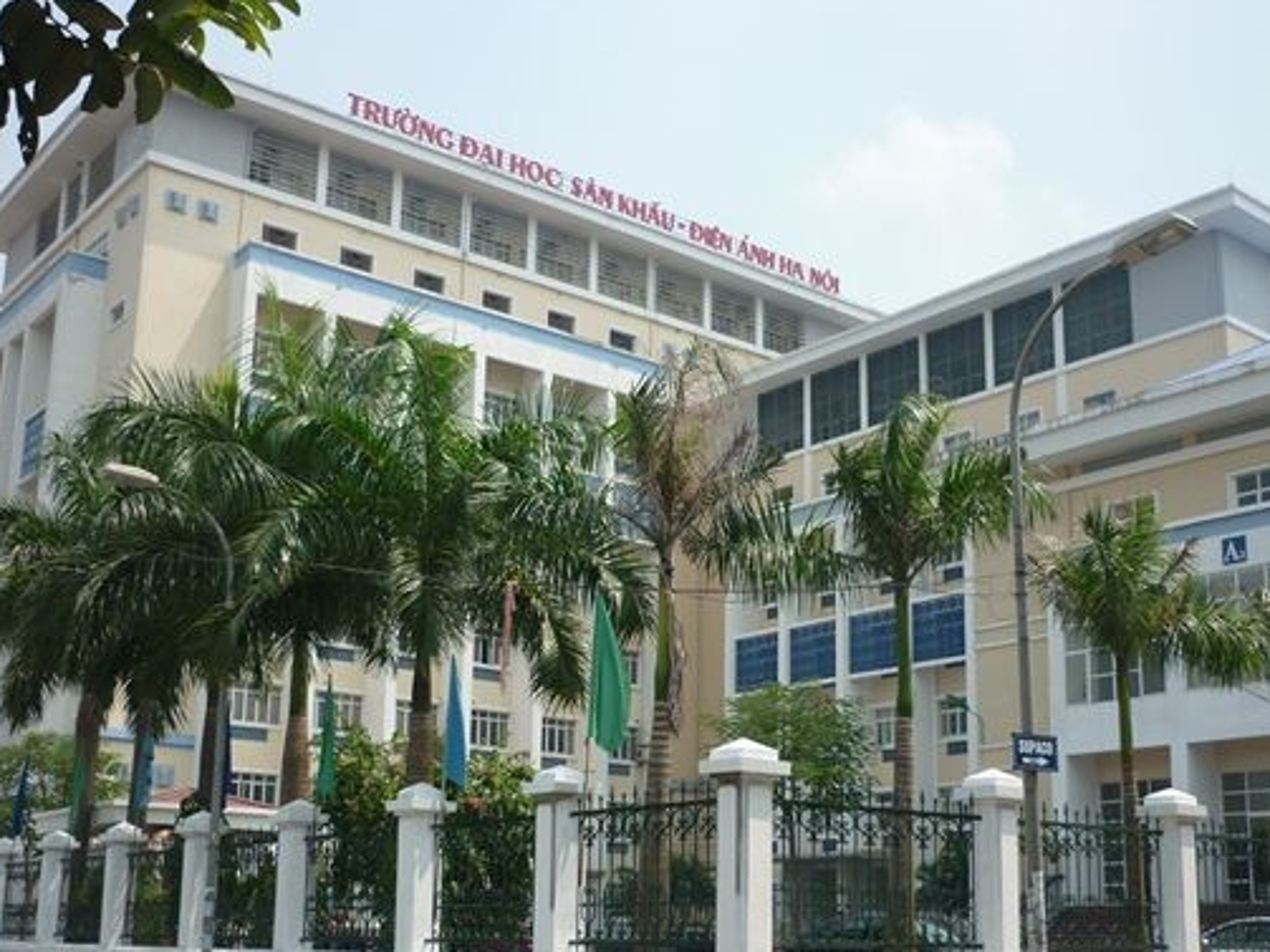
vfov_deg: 34.2
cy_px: 596
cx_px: 699
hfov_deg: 44.7
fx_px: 1541
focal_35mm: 42
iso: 80
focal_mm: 5.5
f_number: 8
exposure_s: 1/200
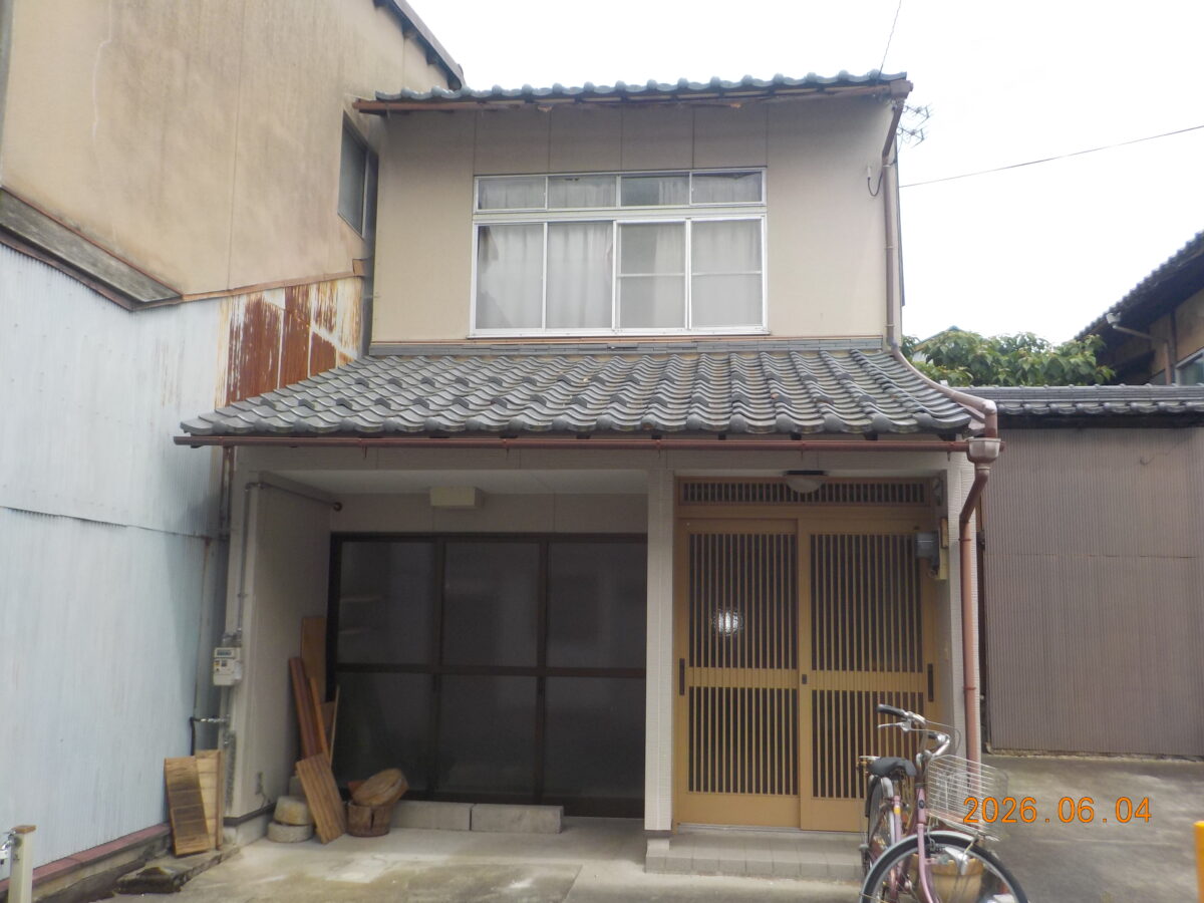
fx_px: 1043
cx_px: 602
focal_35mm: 30
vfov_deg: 46.8
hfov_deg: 60.0
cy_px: 452
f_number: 3.3
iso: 125
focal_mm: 4.1
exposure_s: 1/640
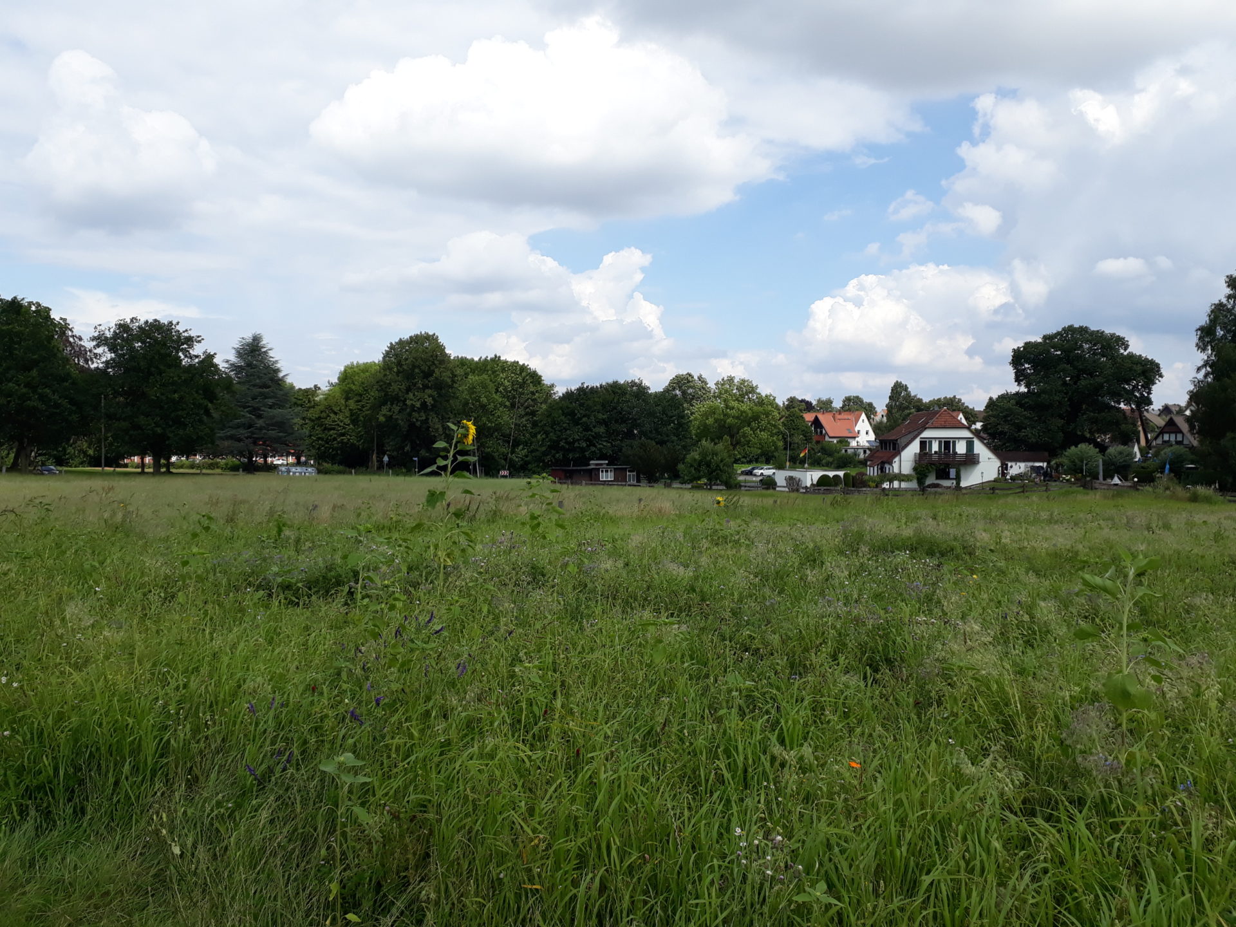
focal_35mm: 27
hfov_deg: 65.3
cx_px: 618
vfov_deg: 51.4
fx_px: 964
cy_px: 464
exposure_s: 1/1550
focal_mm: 3.6
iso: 40
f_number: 1.9
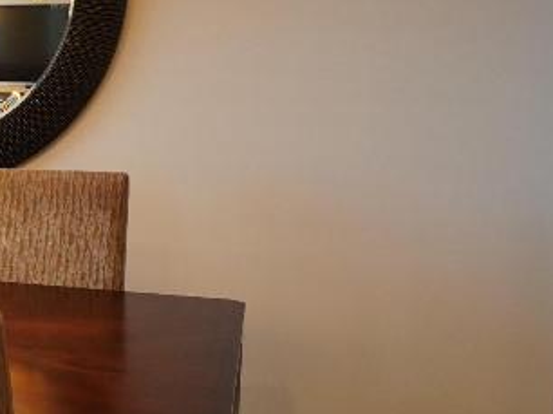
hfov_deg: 28.4
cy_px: 170
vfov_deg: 24.4
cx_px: -101
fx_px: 955
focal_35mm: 60
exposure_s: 1/80
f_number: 3.2
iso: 2000
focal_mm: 11
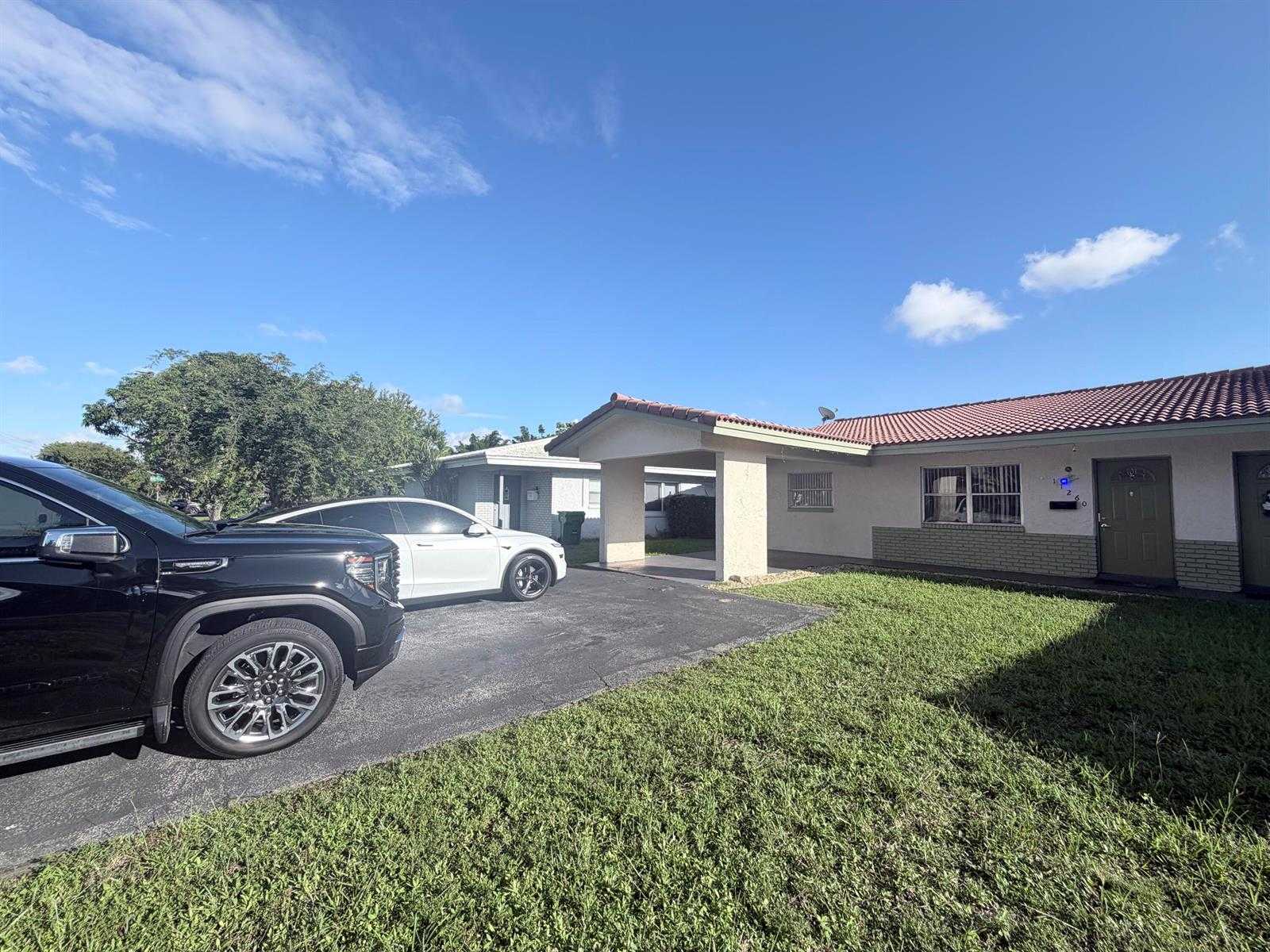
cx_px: 635
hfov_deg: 102.1
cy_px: 476
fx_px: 514
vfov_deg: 85.7
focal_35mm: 14
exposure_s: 1/770
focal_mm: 2.22
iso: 25
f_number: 2.2
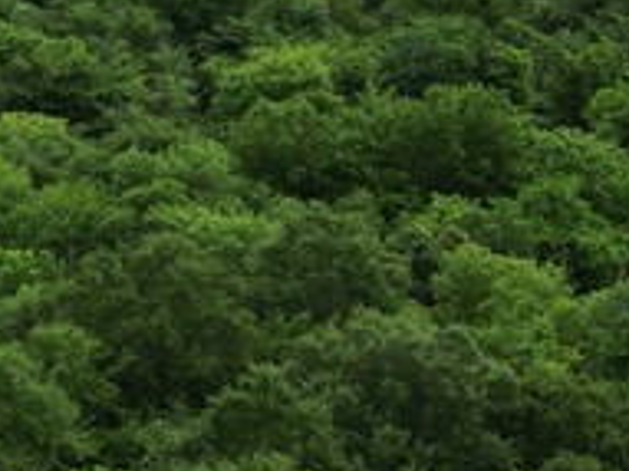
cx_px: -721
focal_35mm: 129
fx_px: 2343
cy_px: 224
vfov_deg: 11.5
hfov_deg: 12.8
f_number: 1.7
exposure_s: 1/640
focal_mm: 6.72
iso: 100
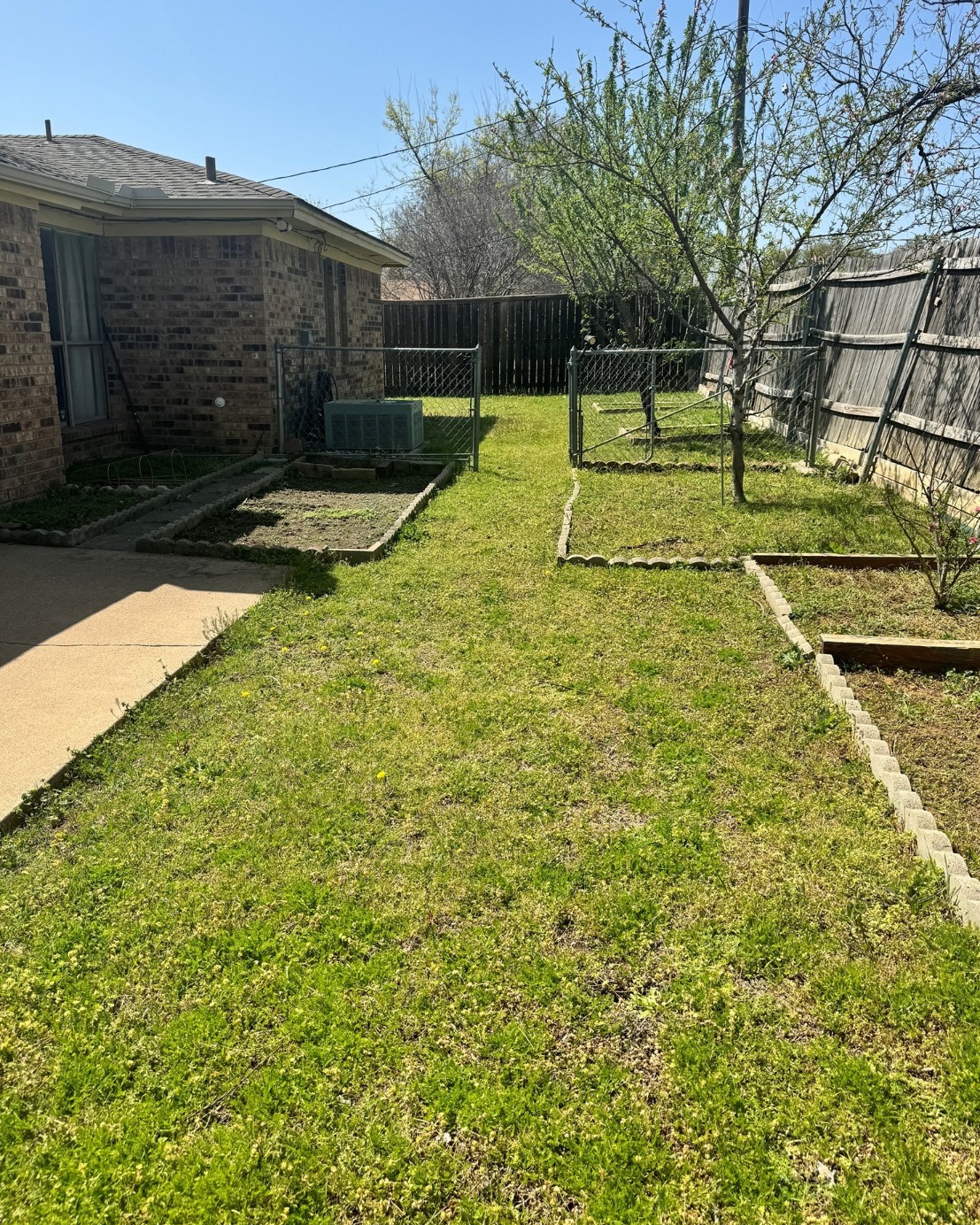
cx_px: 497
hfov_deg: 54.9
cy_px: 596
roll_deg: -0.3
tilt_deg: -14.3
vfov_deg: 66.0
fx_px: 943
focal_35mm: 26
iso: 80
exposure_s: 1/4049
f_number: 1.78
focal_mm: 6.76
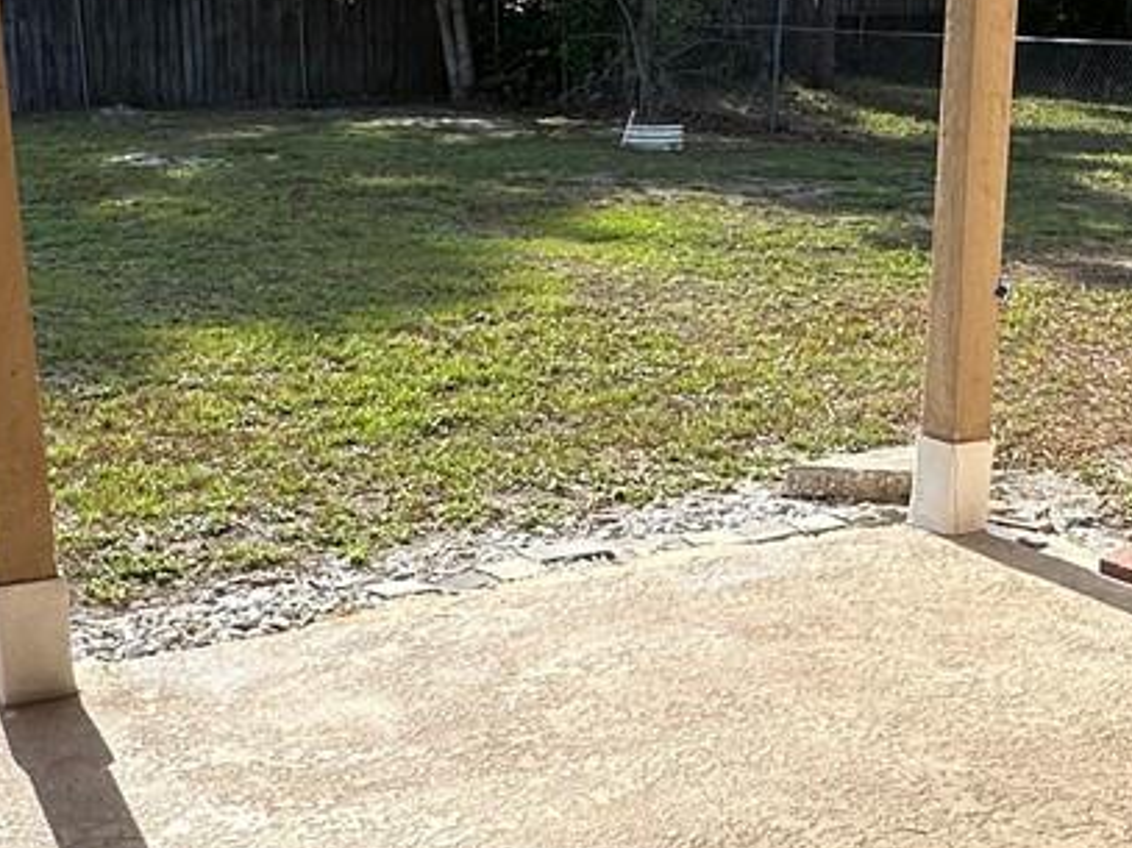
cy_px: 556
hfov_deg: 34.9
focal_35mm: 55
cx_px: 590
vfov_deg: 26.4
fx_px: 1798
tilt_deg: -17.2
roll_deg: -0.2
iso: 40
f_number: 2.2
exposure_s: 1/1125
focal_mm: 2.22
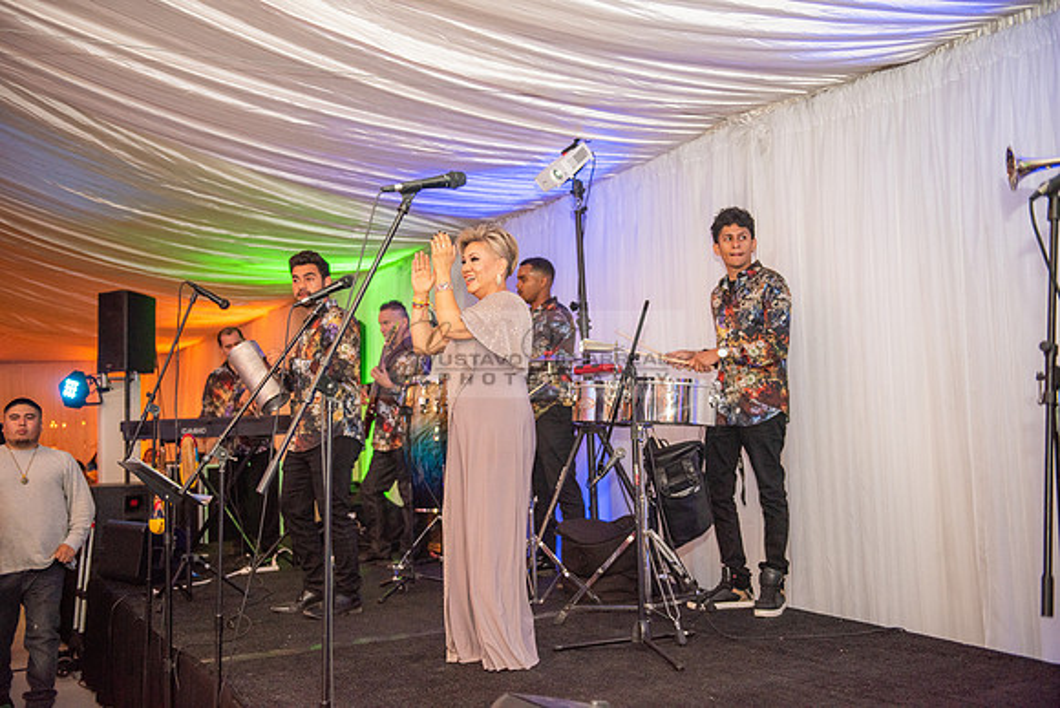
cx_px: 530
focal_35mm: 38
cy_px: 354
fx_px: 1119
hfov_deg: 50.7
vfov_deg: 35.1
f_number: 2.8
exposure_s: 1/160
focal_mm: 38
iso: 1000
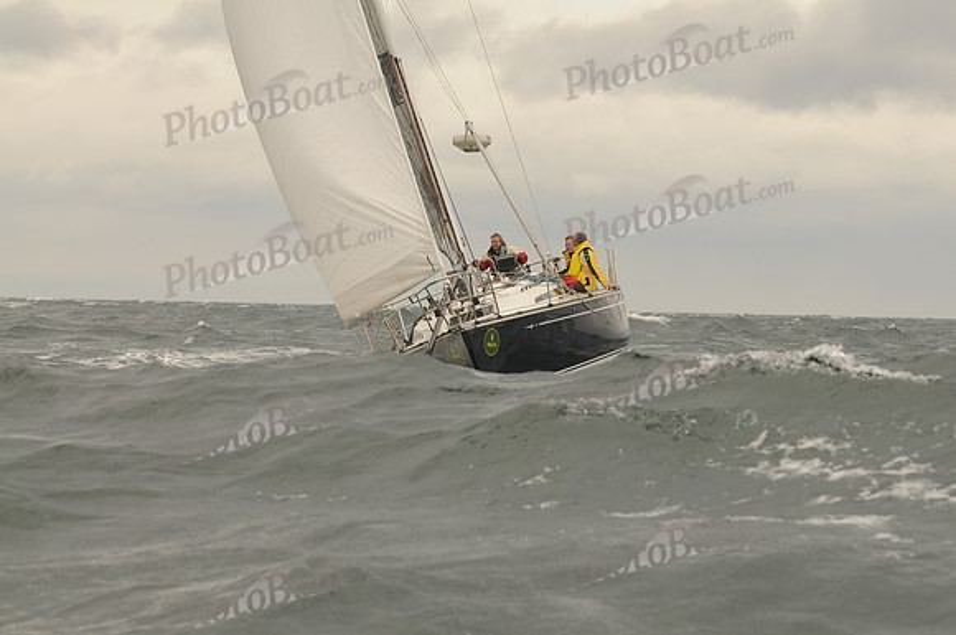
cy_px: 318
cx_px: 478
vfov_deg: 7.3
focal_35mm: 188
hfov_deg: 11.0
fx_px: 4972
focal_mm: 125
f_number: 5.6
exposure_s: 1/1000
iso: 200
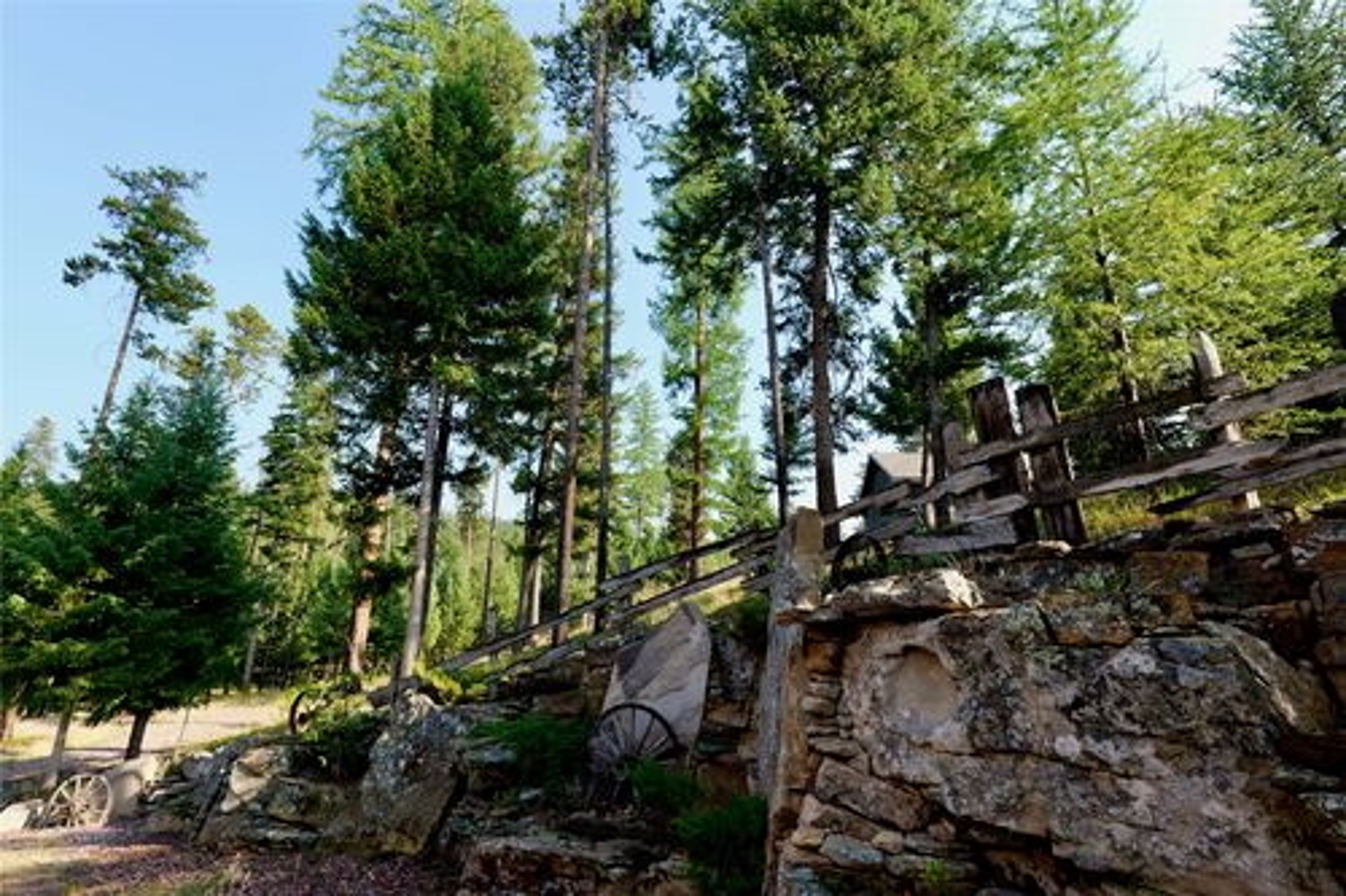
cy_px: 448
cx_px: 673
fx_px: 598
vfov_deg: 73.7
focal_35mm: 16
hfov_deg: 96.8
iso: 100
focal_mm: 16
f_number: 5
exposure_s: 1/160
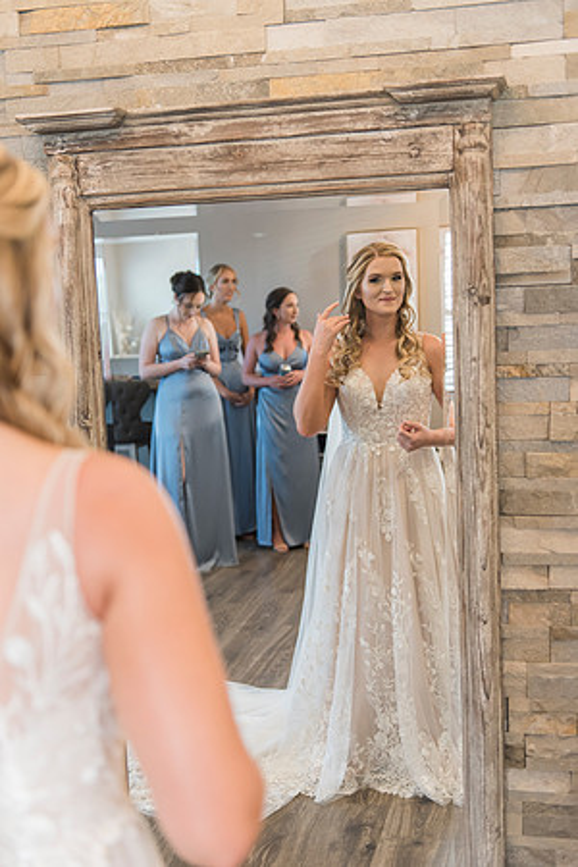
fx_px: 1084
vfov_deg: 43.6
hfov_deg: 29.9
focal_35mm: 45
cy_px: 434
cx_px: 289
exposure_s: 1/160
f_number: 2.8
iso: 1000
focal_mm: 45
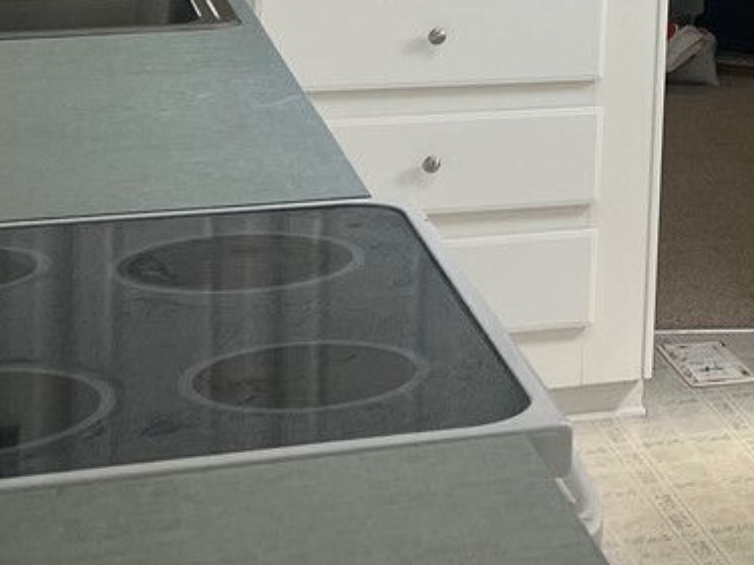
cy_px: -328
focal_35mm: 111
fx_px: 2417
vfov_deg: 12.5
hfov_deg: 16.1
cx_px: 1168
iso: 50
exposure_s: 1/279
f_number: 1.5
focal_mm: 5.7
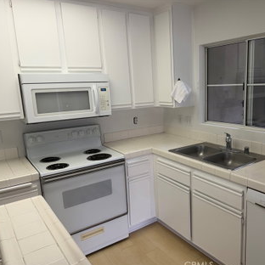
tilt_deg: -12.0
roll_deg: +2.5
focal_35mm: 29
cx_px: 172
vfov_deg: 55.6
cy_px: 134
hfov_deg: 54.7
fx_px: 251
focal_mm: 6.76
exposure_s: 1/120
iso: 80
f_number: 1.78
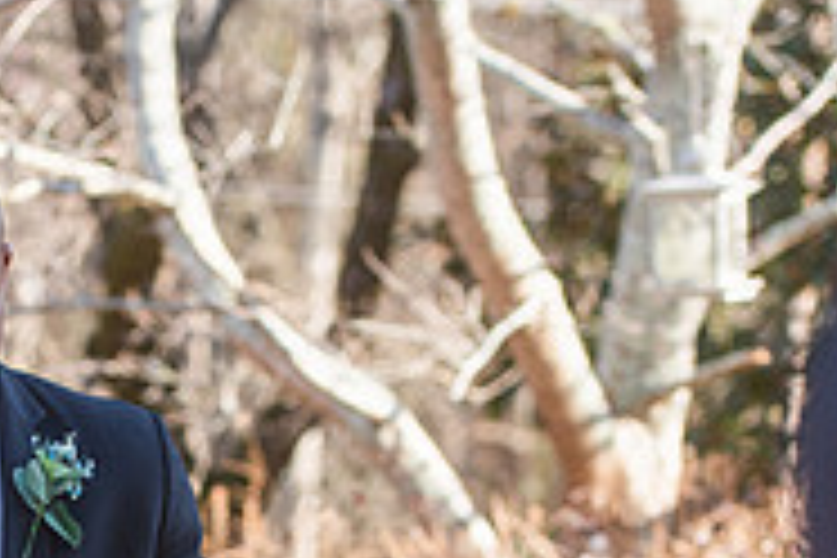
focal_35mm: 250
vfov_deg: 5.5
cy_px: 790
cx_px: -158
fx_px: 5812
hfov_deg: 8.2
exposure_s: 1/640
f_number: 3.5
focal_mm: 80
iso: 100
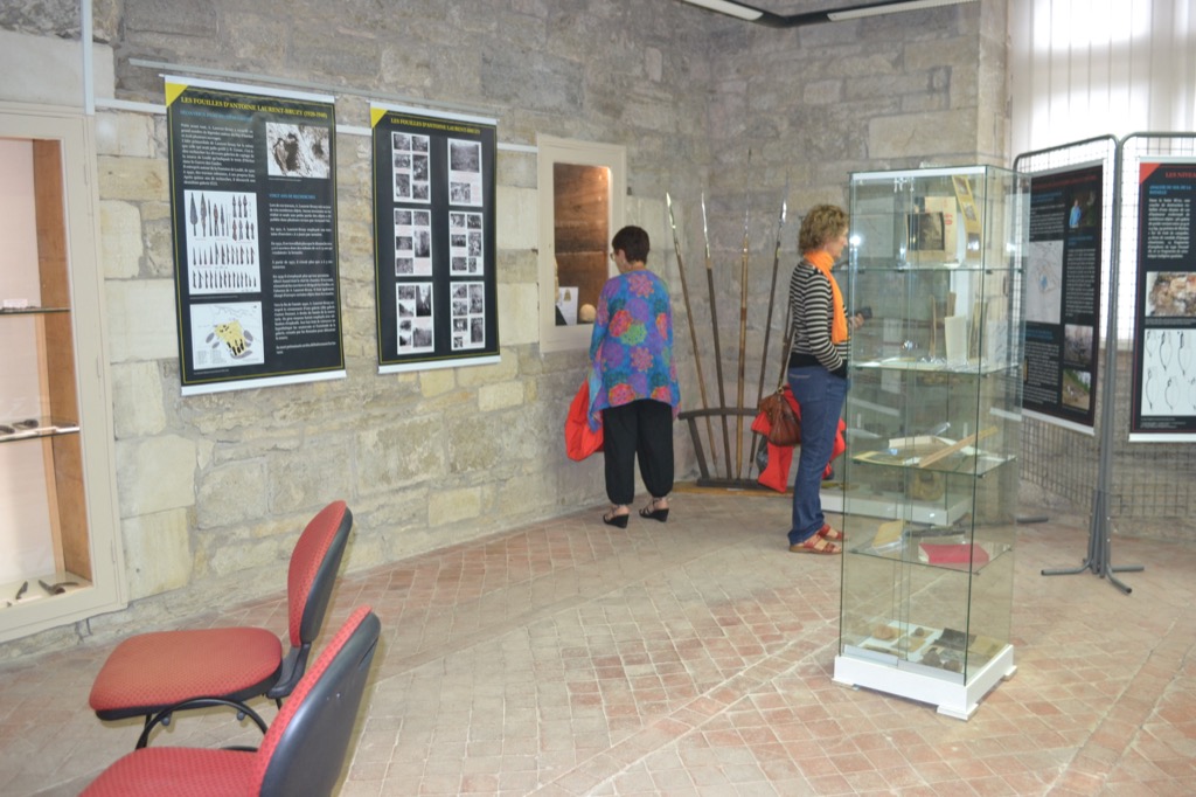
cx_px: 598
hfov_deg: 61.9
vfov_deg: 43.6
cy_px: 398
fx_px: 996
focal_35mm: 30
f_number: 3.8
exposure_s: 1/60
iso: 800
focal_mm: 20
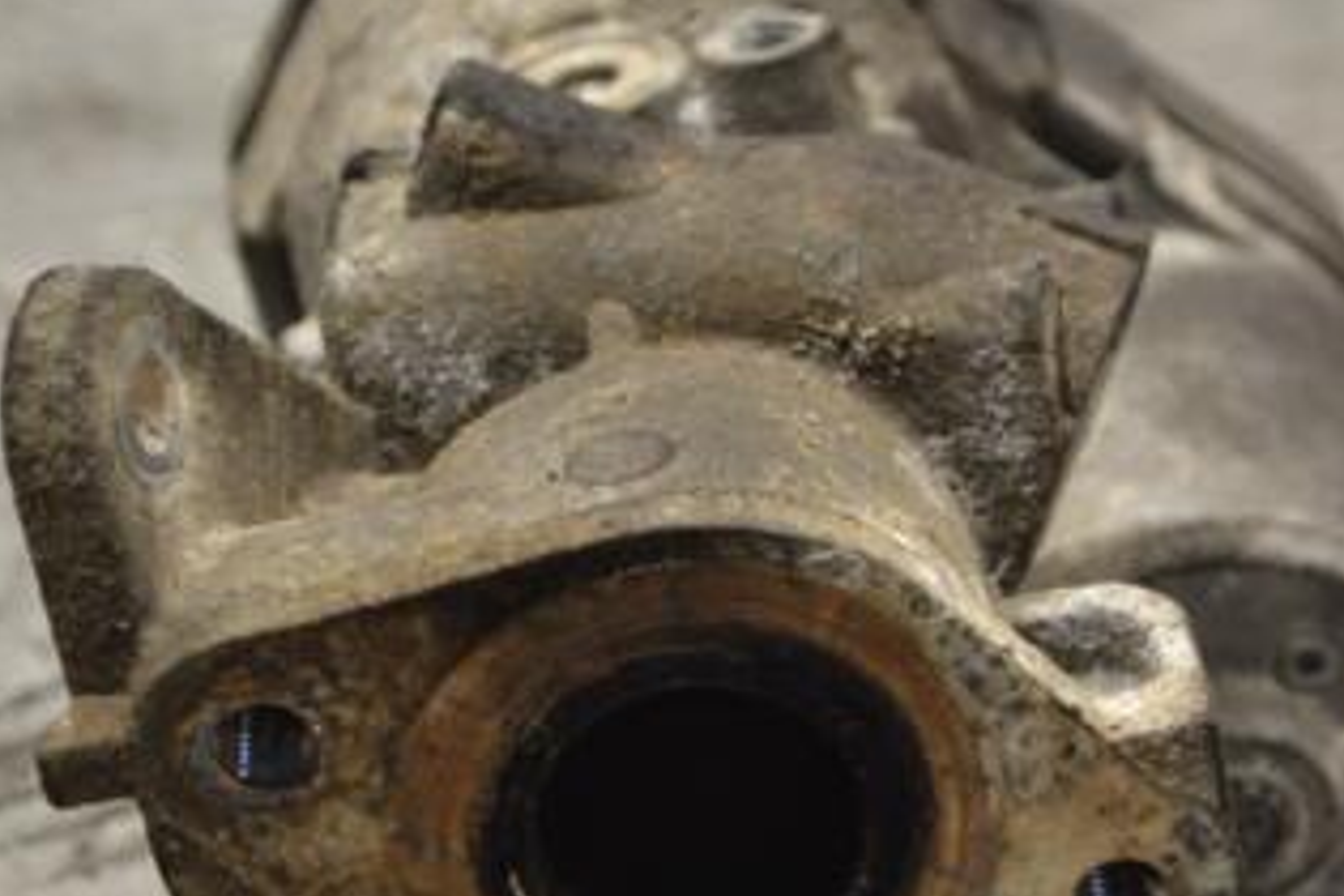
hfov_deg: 14.3
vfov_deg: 9.6
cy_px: 486
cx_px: 917
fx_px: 5338
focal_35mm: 143
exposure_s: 1/50
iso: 400
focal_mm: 50
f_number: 5.6
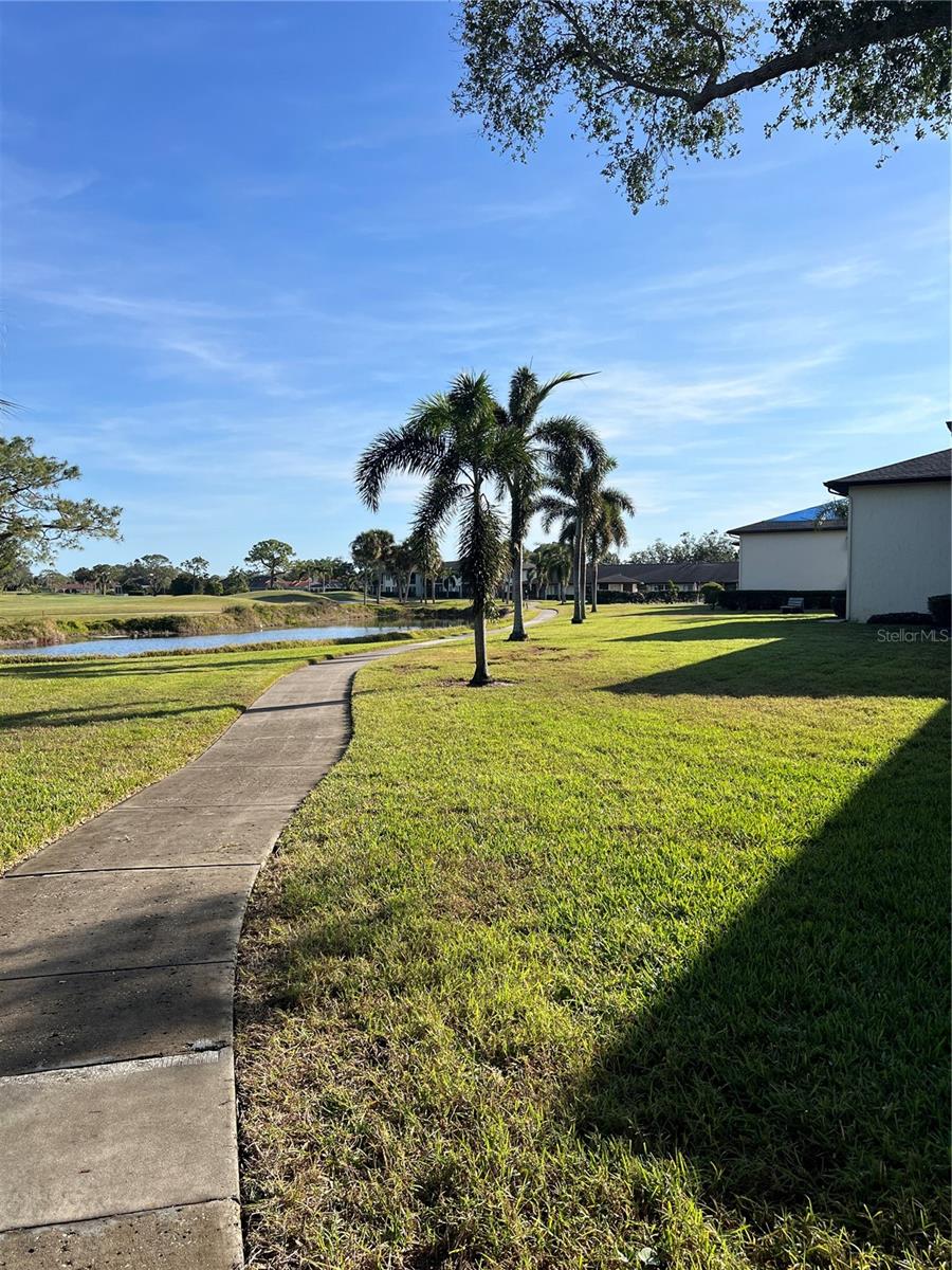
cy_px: 635
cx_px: 476
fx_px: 953
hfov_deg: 53.1
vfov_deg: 67.3
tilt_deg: -1.6
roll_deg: -0.3
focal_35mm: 26
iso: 50
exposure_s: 1/4831
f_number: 1.5
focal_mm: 5.7
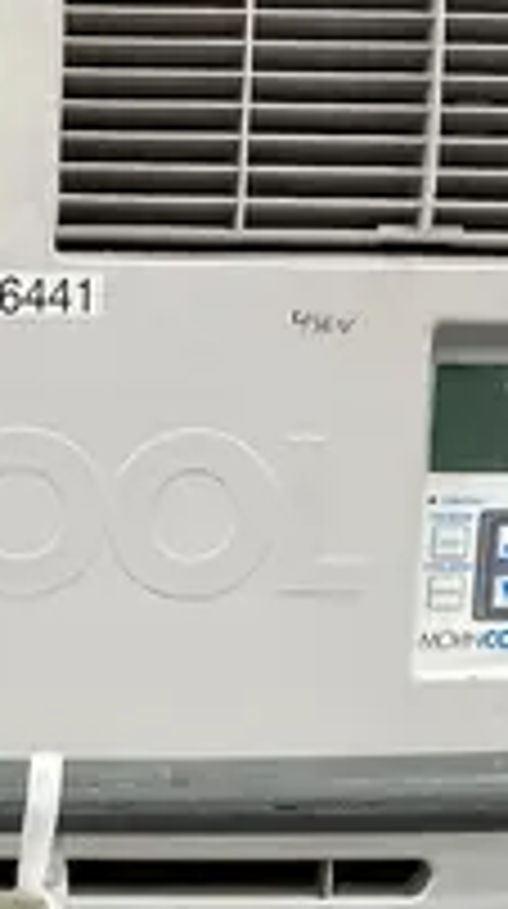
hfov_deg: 11.6
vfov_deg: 19.7
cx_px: -13
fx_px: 2477
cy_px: 1042
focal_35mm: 103
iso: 125
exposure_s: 1/76
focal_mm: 4.2
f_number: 1.6
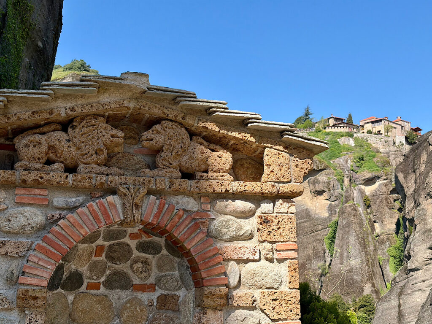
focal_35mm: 52
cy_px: 162
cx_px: 216
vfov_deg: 28.0
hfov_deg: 36.8
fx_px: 649
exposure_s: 1/1754
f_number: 1.6
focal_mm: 5.96
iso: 32
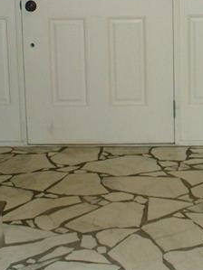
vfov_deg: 20.2
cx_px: 156
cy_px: 15
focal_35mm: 95
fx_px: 743
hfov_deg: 15.5
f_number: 2.8
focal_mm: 6.1
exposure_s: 1/60
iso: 200
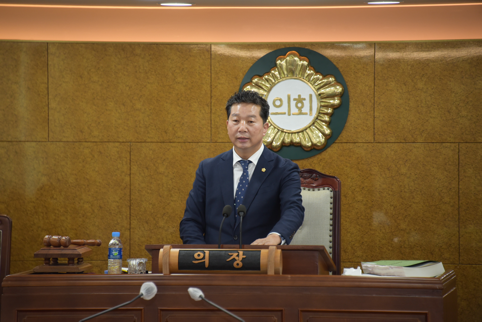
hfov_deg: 8.2
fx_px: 3348
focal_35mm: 250
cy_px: 161
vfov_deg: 5.5
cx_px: 241
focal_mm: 250
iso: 1600
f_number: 5.6
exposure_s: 1/200
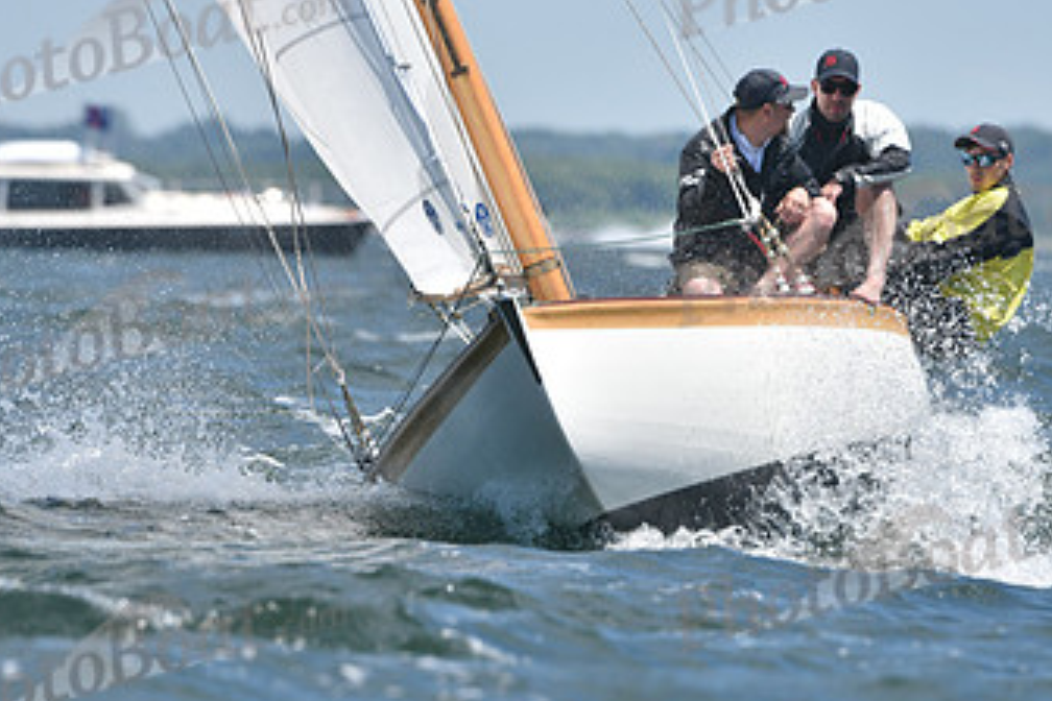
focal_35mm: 690
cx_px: 513
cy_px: 452
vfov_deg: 2.0
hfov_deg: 3.0
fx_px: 20162
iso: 250
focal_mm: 400
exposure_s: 1/1250
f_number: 5.6
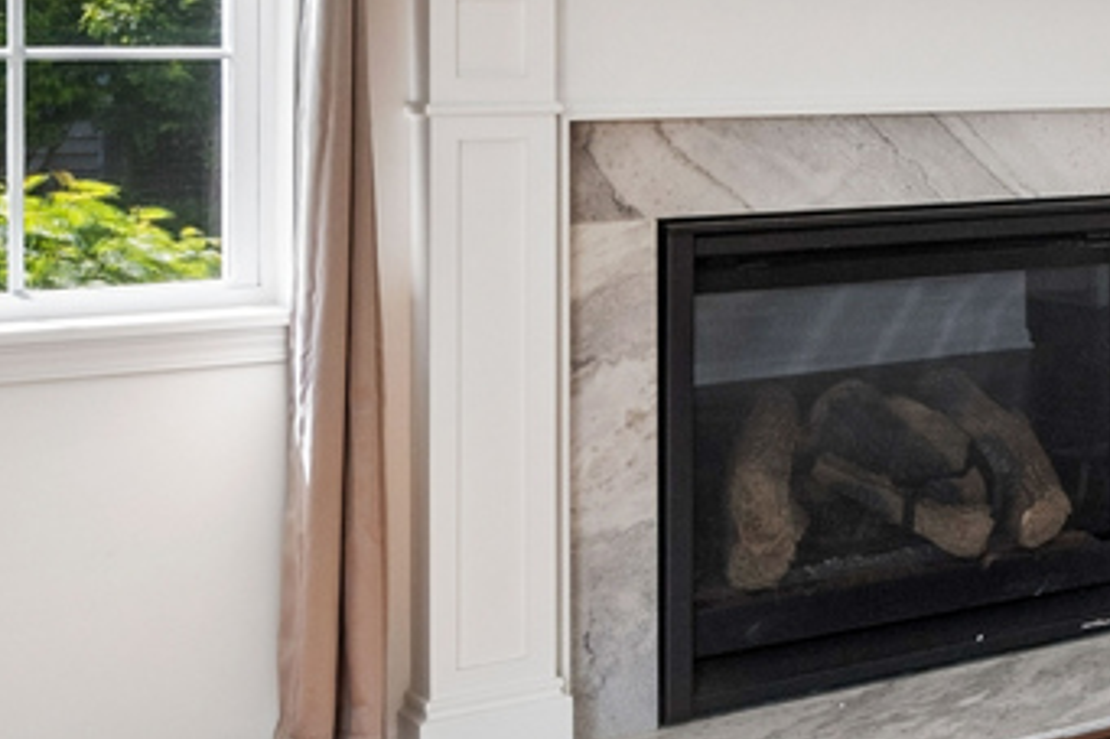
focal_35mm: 76
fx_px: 2342
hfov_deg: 21.0
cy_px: 10
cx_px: 1816
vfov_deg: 17.5
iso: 400
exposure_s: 1/125
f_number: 8
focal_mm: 16
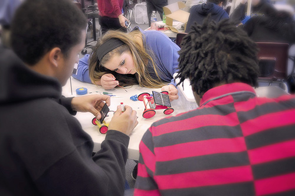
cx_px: 148
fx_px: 319
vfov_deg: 34.1
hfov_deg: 49.6
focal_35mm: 39
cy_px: 98
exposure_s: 1/125
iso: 1600
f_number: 4.2
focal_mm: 26
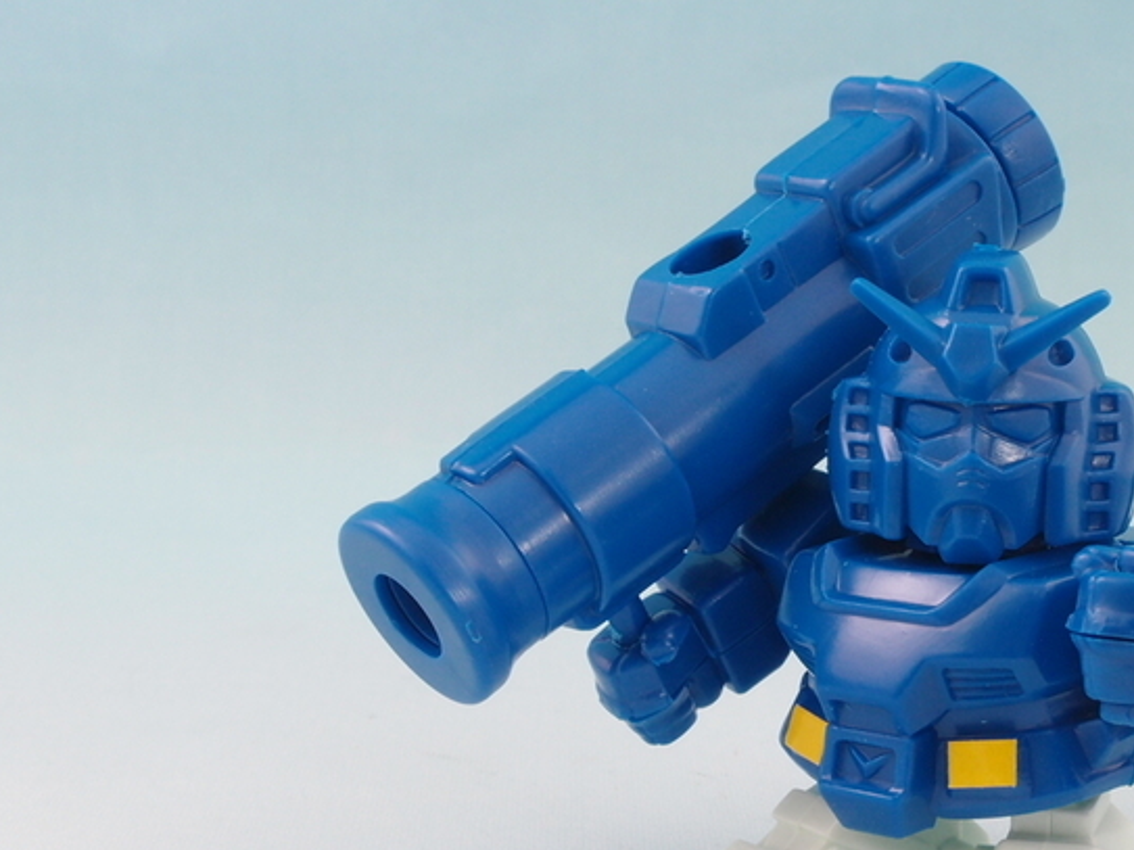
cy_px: 466
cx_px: 821
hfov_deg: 23.9
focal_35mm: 81
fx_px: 2653
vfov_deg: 18.2
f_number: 8
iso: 100
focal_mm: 11.84
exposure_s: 1
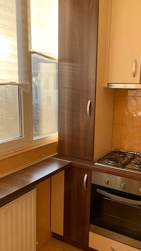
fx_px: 213
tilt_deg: -10.5
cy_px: 133
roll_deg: -2.5
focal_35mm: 32
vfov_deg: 61.0
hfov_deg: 36.4
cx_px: 91
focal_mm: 4.25
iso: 25
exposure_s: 1/133
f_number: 1.8
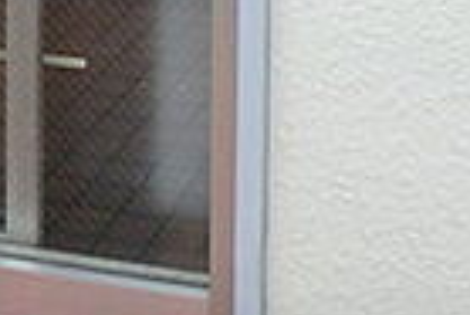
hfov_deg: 21.5
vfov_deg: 12.1
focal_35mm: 94
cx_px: 352
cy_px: -413
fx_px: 1228
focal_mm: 3.7
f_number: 3.5
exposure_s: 1/320
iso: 125
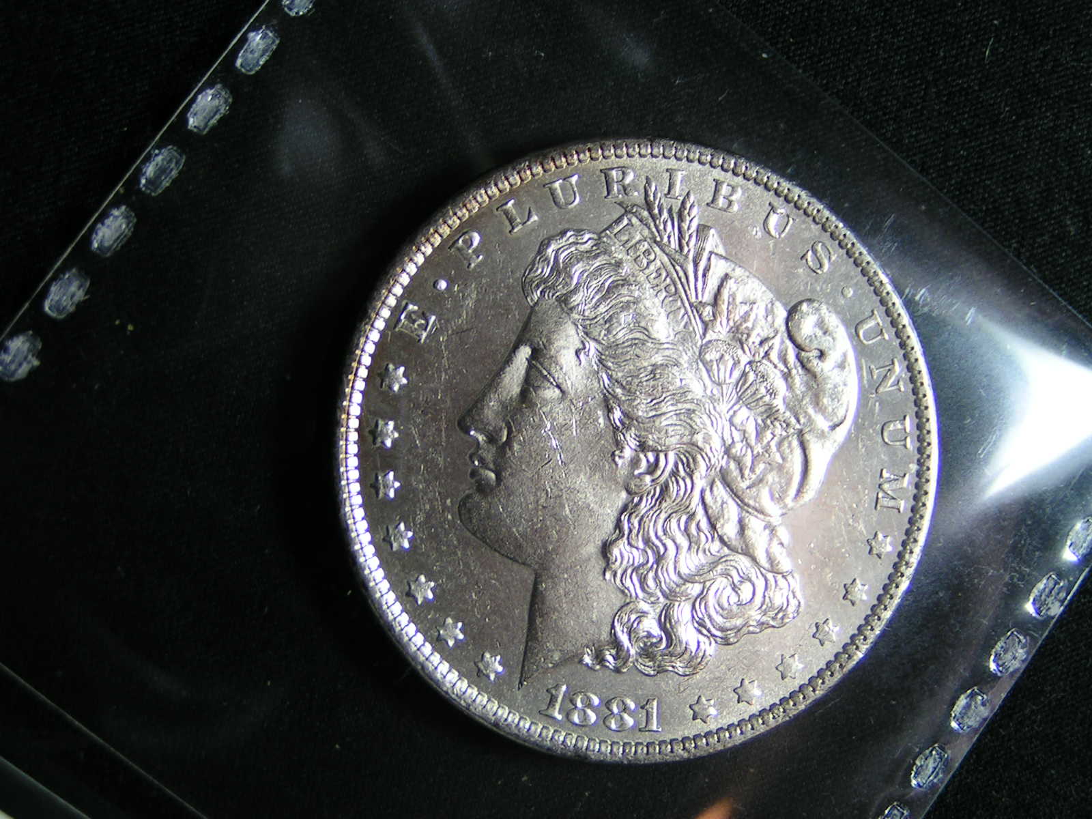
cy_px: 410
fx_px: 1987
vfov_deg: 23.3
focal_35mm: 63
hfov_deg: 30.7
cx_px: 546
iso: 50
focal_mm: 9.7
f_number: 3.2
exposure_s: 1/60
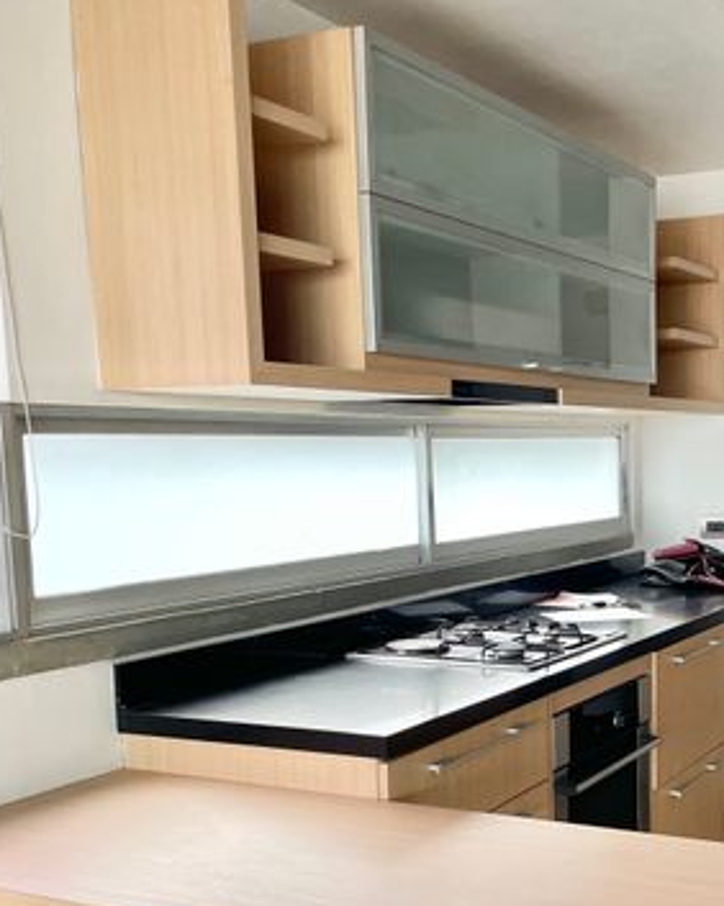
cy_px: 631
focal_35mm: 48
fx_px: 1287
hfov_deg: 30.8
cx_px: 556
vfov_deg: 38.2
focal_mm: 4.2
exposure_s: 1/115
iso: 125
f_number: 1.6
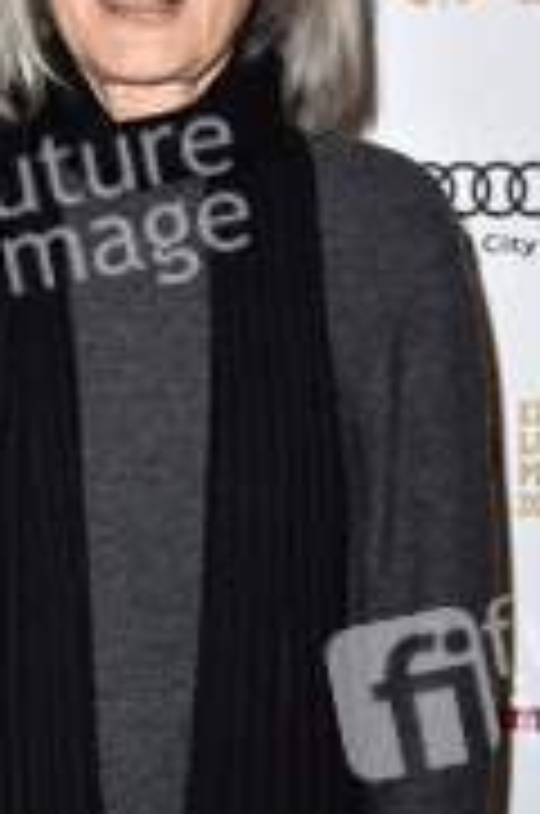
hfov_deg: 9.5
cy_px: 450
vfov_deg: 14.3
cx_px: 148
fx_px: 3252
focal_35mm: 144
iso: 800
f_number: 5.6
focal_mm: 65
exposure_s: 1/125
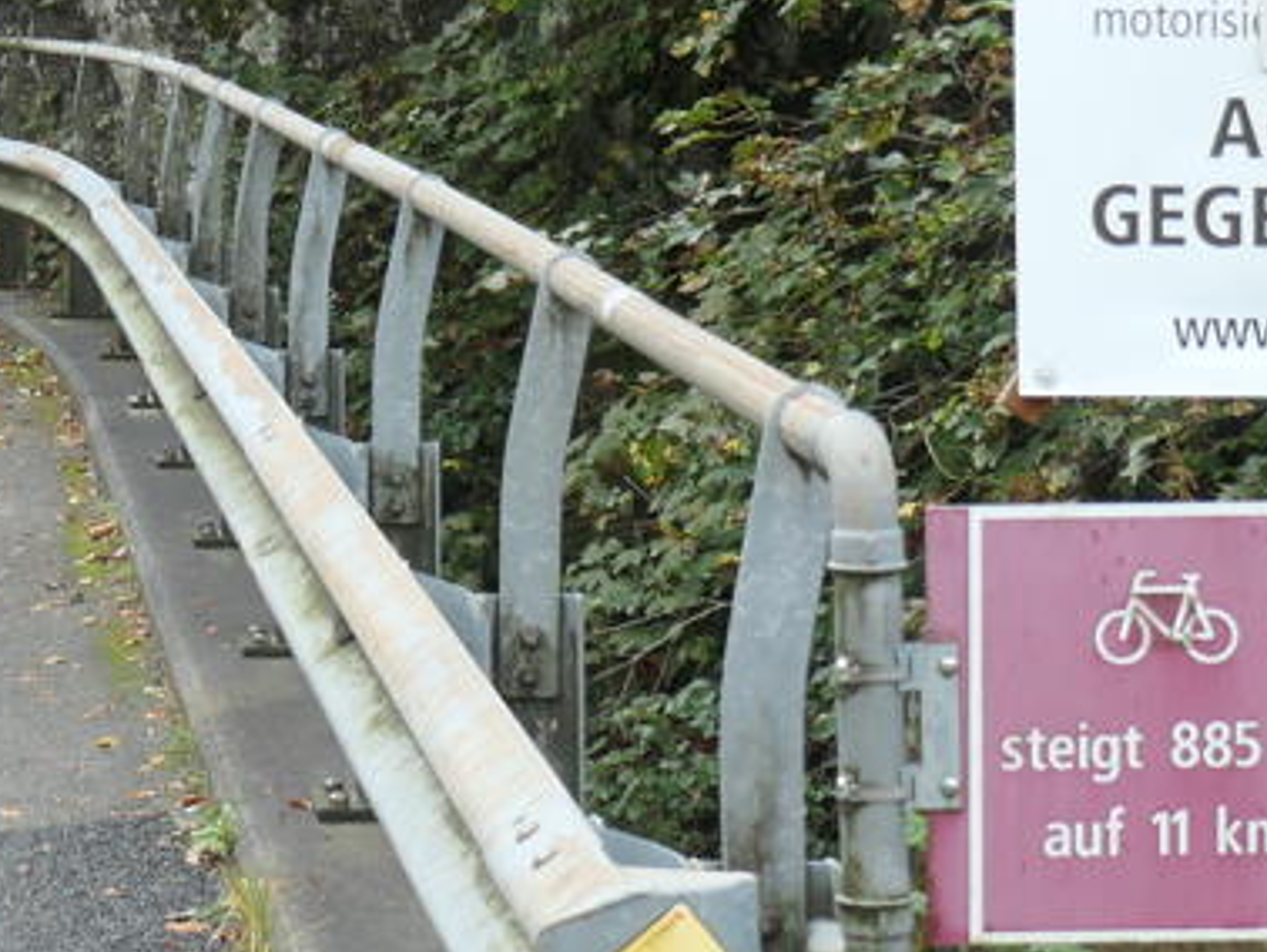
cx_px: -3
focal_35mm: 141
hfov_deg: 13.8
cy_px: 34
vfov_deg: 10.5
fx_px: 5164
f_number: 3.8
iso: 200
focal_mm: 13.7
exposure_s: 1/200
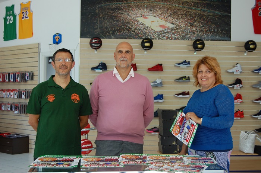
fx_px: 413
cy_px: 86
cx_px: 130
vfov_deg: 23.7
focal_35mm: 57
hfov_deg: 35.1
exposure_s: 1/125
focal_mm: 38
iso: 400
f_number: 5.6
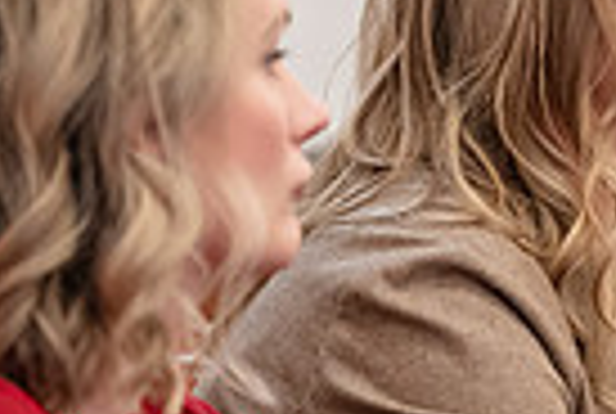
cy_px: 124
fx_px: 9895
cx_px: 562
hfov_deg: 3.6
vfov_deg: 2.4
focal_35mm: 577
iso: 3200
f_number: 2.8
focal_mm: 135
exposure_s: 1/250
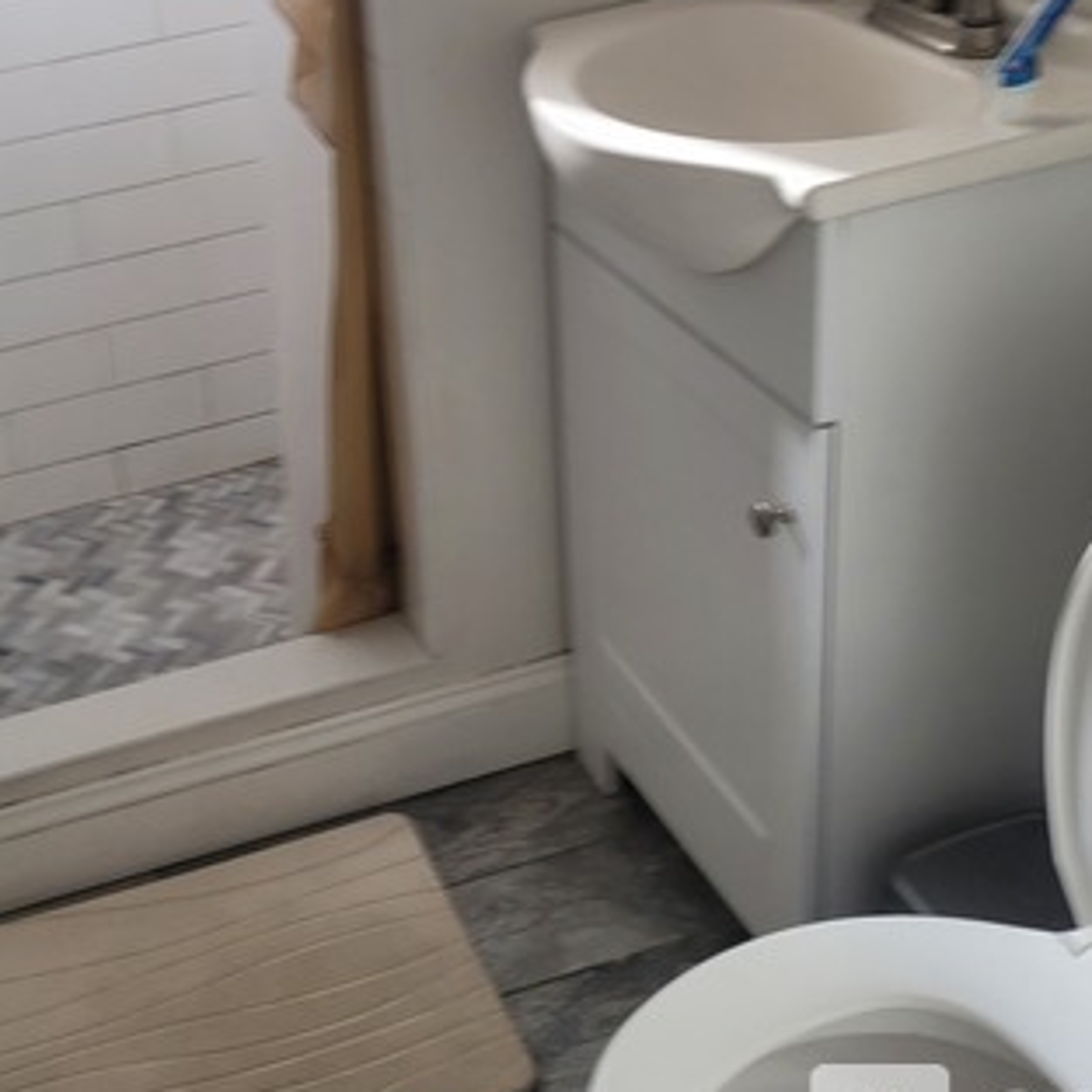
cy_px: 331
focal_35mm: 49
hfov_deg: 33.6
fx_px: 1749
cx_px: 211
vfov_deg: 34.2
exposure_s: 1/120
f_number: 1.8
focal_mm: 5.4
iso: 100
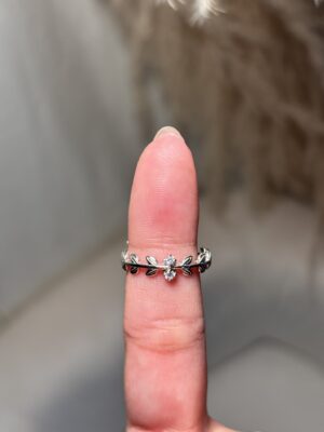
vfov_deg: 36.8
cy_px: 216
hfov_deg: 28.0
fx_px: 649
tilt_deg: -50.3
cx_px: 162
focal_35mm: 52
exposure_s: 1/60
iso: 50
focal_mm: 5.96
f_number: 1.6
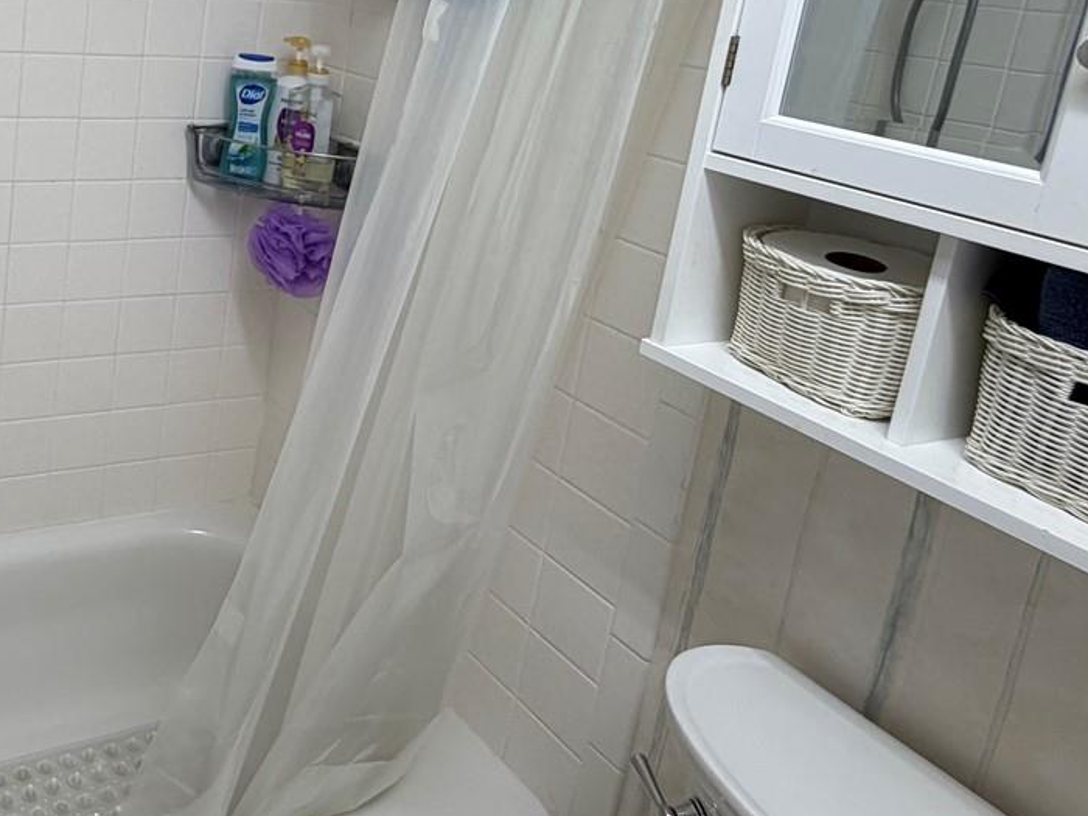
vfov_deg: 41.2
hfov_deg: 49.0
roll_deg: -4.7
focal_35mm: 32
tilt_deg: -10.6
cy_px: 103
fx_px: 1006
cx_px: 58
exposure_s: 1/120
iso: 100
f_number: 2.2
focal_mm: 2.22
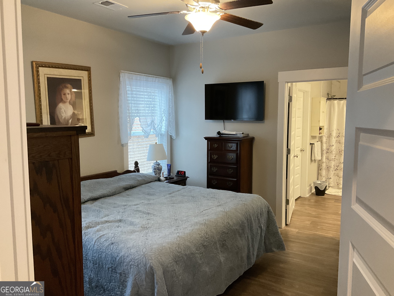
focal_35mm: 29
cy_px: 148
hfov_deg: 61.7
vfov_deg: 48.2
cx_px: 197
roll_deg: +0.6
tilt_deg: -3.5
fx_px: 330
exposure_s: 1/60
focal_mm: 3
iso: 250
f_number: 1.8
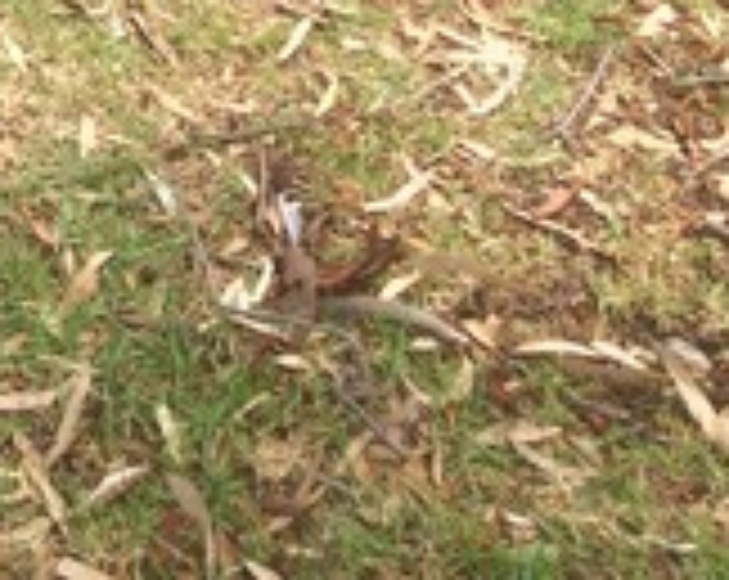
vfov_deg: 12.1
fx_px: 2261
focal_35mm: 105
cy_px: -764
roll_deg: +5.0
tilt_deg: -19.6
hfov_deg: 17.3
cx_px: -180
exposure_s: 1/612
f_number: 2.2
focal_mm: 4.15
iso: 32
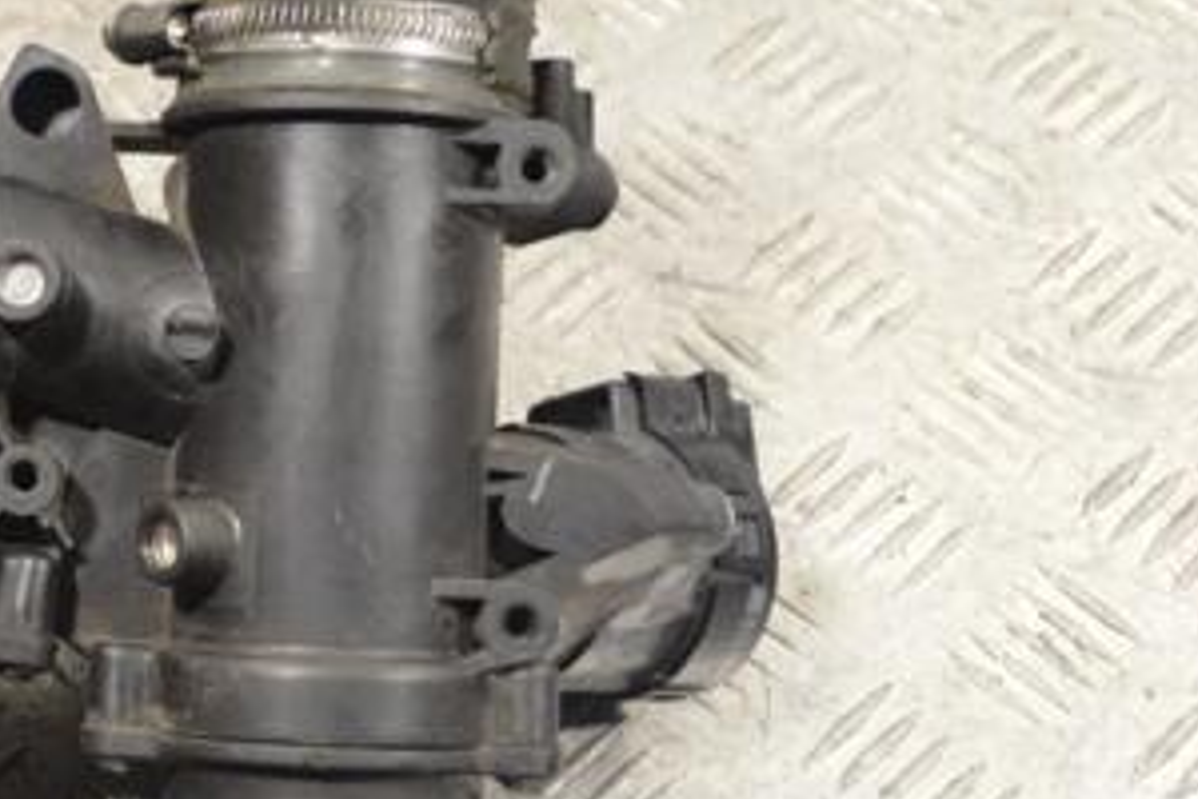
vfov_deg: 15.7
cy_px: 431
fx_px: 2895
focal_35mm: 87
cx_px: 32
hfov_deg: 22.6
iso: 250
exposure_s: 1/30
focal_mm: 29
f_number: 4.5
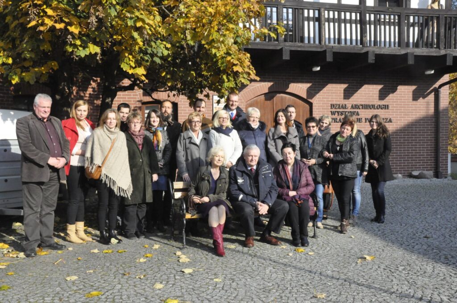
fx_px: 456
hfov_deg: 53.2
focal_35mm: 36
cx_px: 228
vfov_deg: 36.8
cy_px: 152
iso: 3200
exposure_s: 1/800
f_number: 14
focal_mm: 24
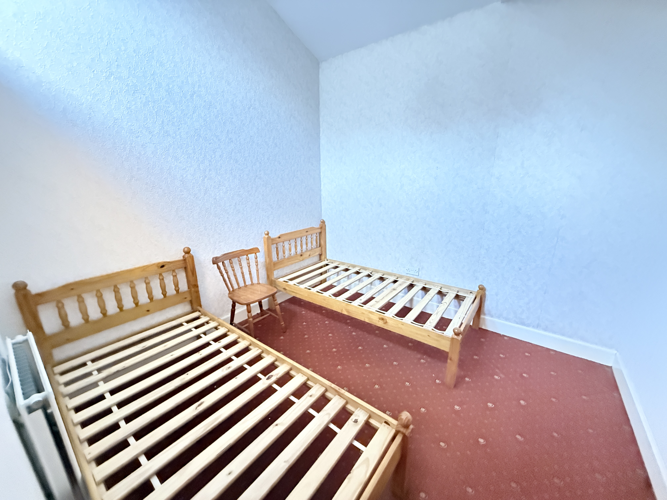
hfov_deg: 102.1
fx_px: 270
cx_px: 334
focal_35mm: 14
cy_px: 250
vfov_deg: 85.7
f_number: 2.2
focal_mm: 2.22
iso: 1600
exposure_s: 1/33
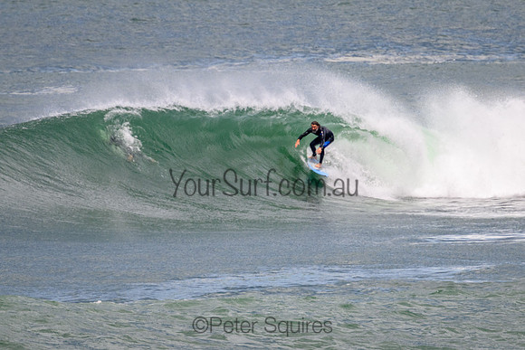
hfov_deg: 1.9
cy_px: 188
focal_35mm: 1101
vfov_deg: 1.3
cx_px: 261
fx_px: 16055
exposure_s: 1/2000
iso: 1000
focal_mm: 800
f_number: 11
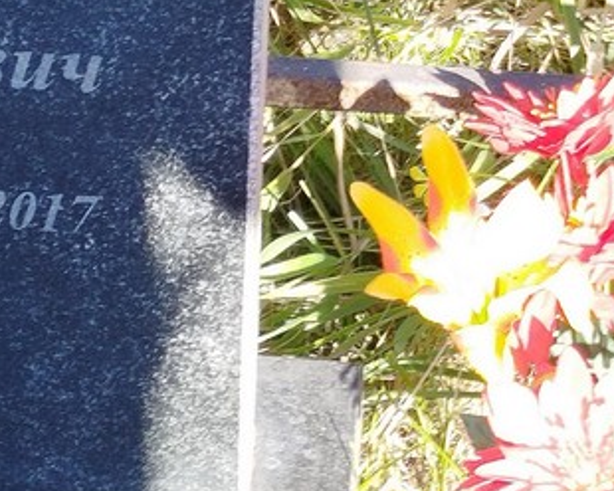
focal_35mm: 73
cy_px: 63
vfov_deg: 20.6
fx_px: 1327
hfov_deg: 23.3
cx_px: -164
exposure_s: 1/100
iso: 50
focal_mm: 5.31
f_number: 1.7
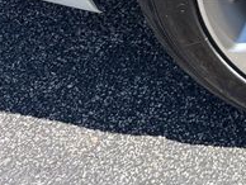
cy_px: -86
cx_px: 391
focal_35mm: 79
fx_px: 562
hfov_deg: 20.4
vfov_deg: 17.0
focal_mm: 6.76
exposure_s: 1/1689
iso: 100
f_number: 1.78
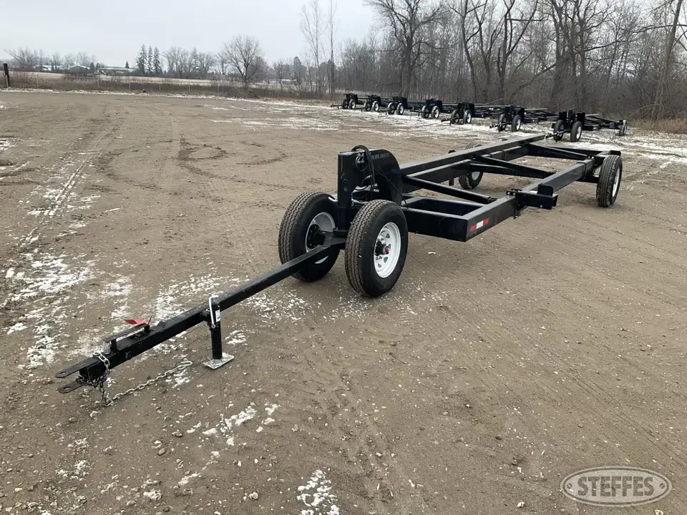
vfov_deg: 48.2
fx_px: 576
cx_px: 344
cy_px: 258
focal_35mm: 29
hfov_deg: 61.7
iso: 25
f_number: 1.8
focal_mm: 3
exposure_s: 1/269
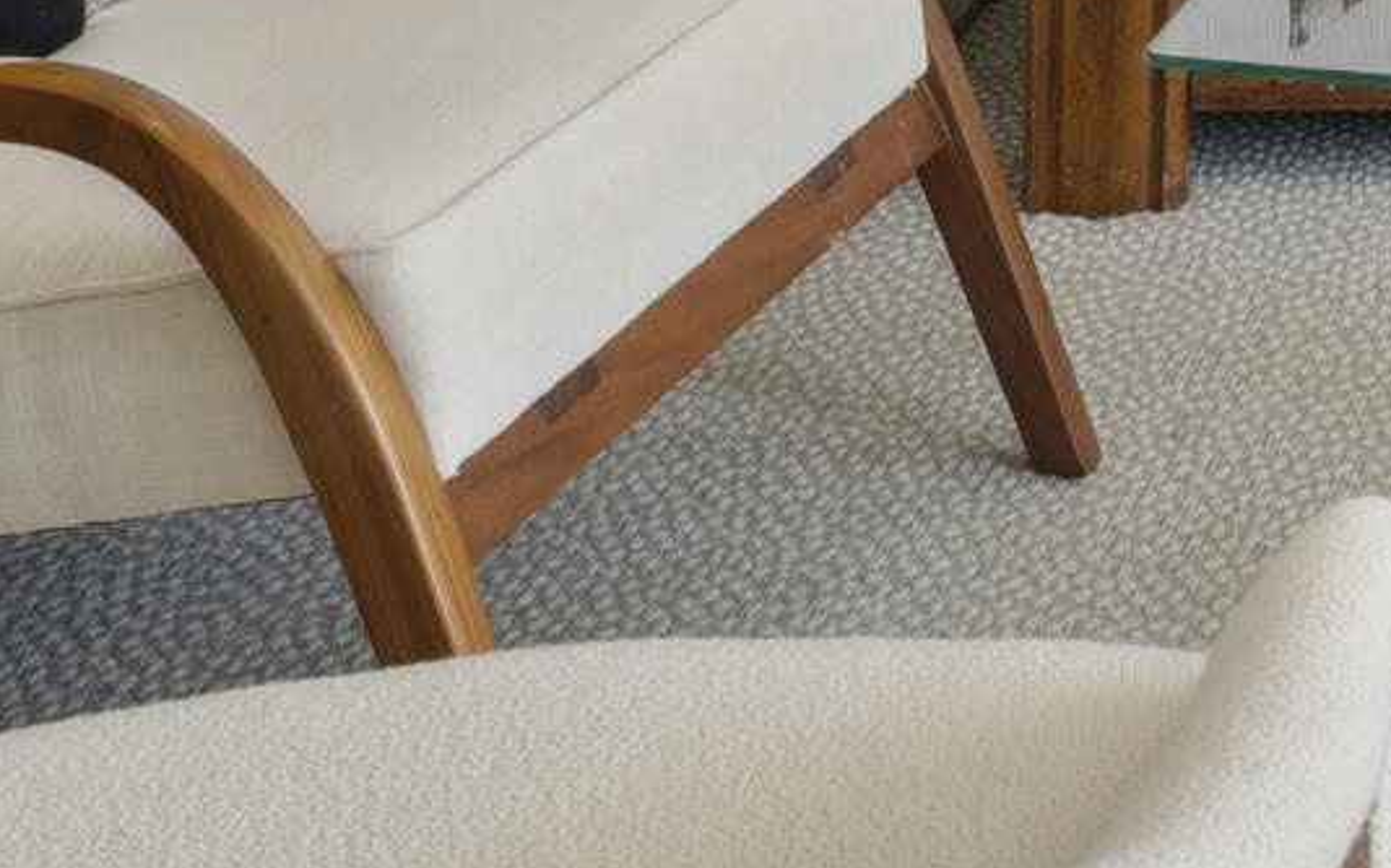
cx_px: 2314
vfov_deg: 12.4
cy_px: -1292
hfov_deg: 20.4
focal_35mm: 80
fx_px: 3032
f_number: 9
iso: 250
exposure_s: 1/30
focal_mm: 14
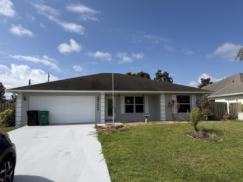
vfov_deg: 56.8
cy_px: 91
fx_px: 168
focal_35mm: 24
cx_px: 122
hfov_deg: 71.6
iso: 80
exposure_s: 1/8130
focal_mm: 6.76
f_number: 1.78
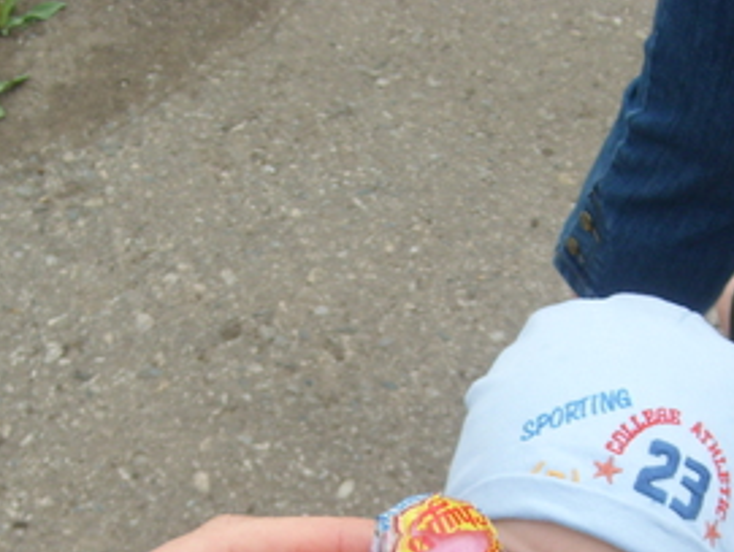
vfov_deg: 20.2
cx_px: 366
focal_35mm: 71
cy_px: 534
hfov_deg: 27.4
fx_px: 1507
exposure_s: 1/419
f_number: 2.8
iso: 50
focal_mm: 5.8
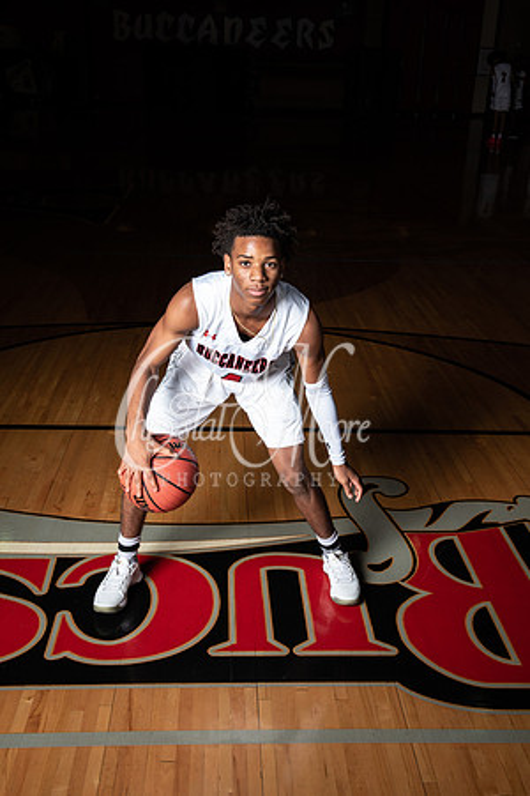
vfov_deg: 50.7
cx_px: 265
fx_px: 839
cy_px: 398
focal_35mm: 38
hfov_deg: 35.1
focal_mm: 38
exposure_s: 1/200
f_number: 14
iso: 320
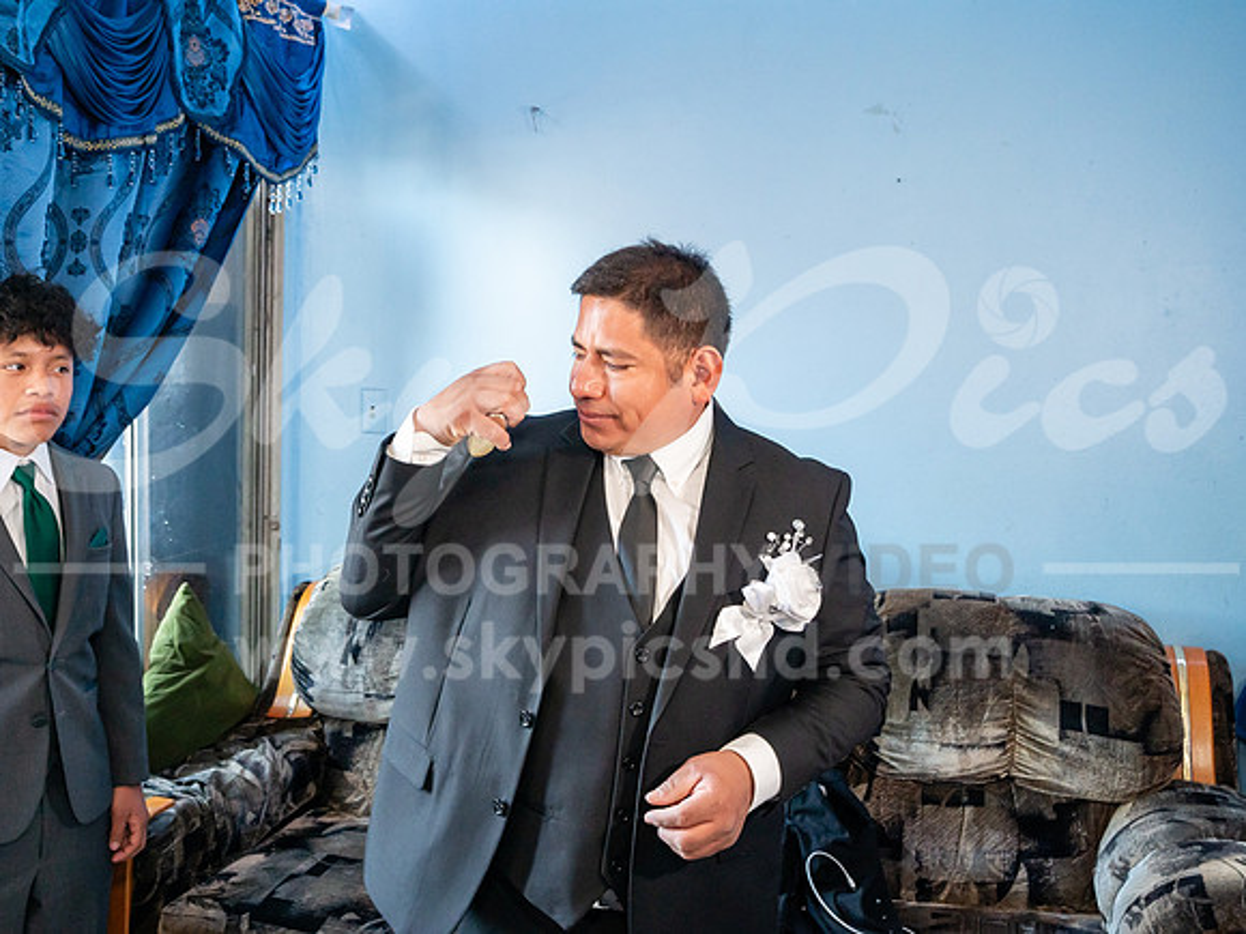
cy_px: 467
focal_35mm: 36
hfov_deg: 51.4
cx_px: 623
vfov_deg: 39.7
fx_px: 1296
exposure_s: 1/60
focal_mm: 18
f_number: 4
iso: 1600
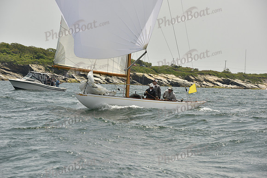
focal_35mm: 155
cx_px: 134
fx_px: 1150
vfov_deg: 8.9
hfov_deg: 13.2
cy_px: 89
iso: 400
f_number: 10
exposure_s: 1/1600
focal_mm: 155
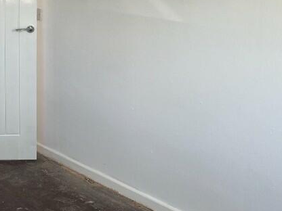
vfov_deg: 22.7
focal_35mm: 64
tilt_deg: -12.3
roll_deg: +1.6
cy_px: 50
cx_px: -49
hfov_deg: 27.0
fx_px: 521
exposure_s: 1/128
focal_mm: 5.7
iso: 32
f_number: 1.5
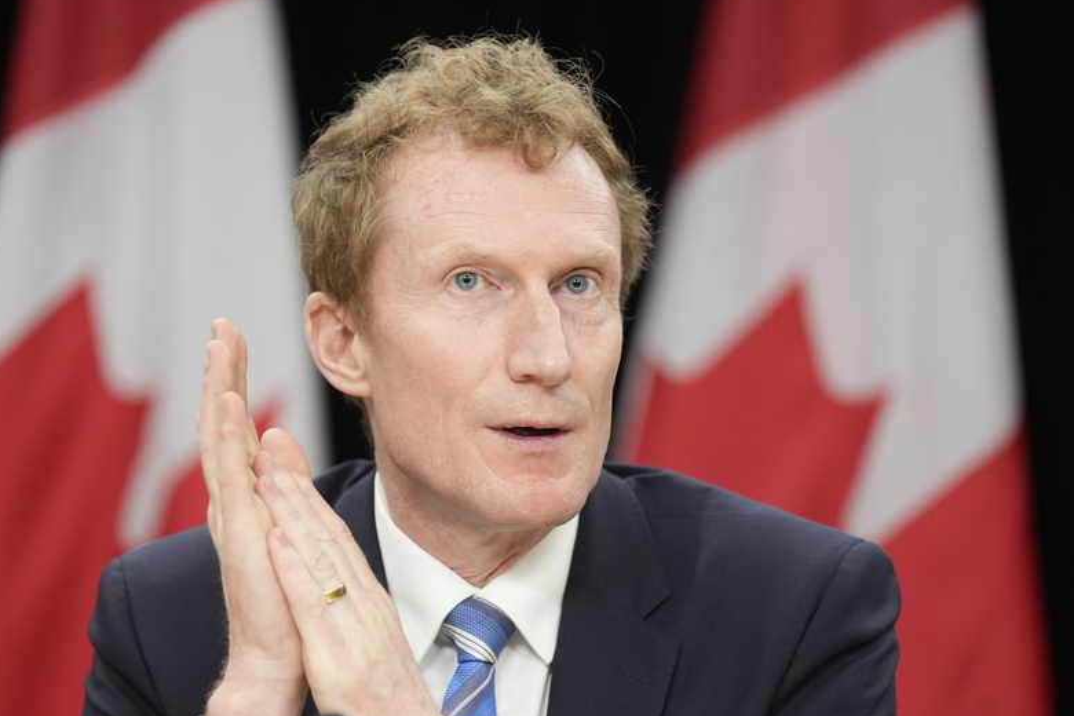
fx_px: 6891
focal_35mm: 231
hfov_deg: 8.9
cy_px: 430
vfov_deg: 5.9
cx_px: 475
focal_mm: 176
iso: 1600
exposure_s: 1/200
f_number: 2.8
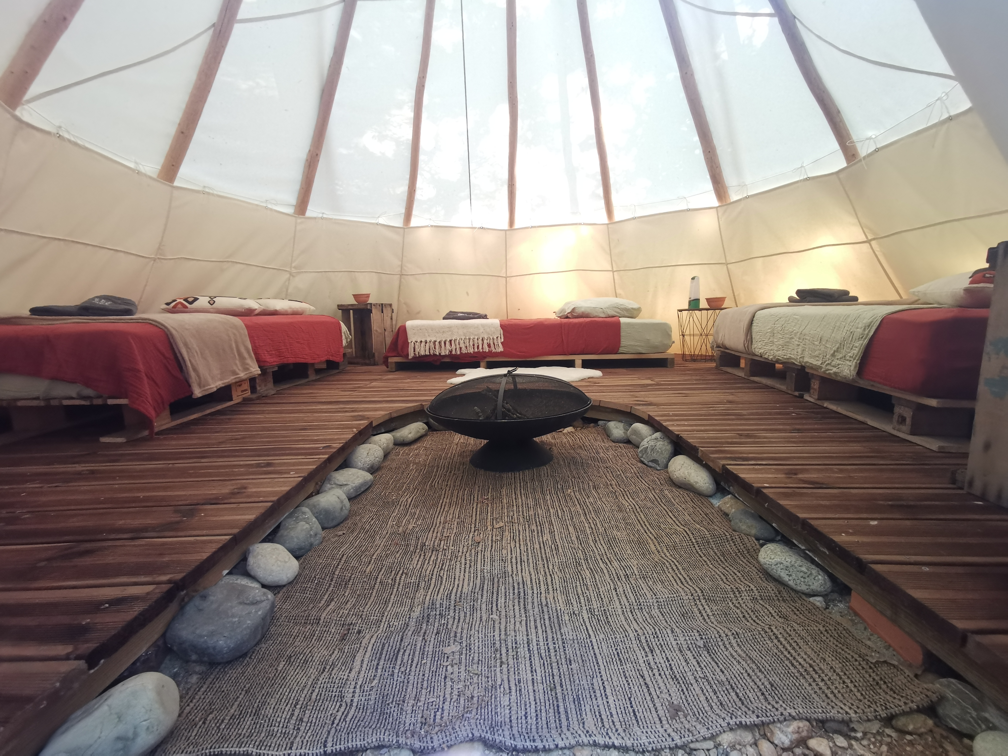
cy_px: 378
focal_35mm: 16
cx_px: 504
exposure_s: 1/33.3
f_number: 2.2
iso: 640
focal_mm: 2.35
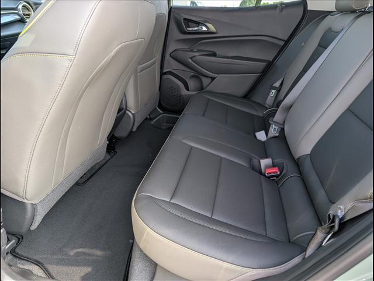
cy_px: 140
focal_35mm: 24
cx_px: 187
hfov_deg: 71.6
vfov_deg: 56.8
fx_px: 259
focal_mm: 6.9
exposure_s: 1/588
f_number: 1.68
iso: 381
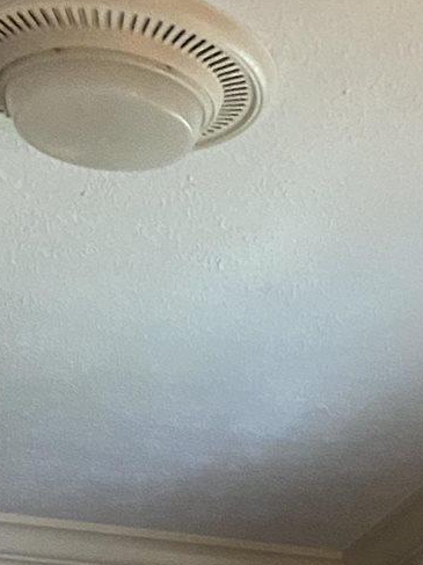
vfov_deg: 12.8
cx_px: 541
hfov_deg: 11.7
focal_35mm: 123
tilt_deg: -6.3
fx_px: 2005
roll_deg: -0.8
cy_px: 1311
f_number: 1.8
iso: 500
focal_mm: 4.25
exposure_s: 1/40
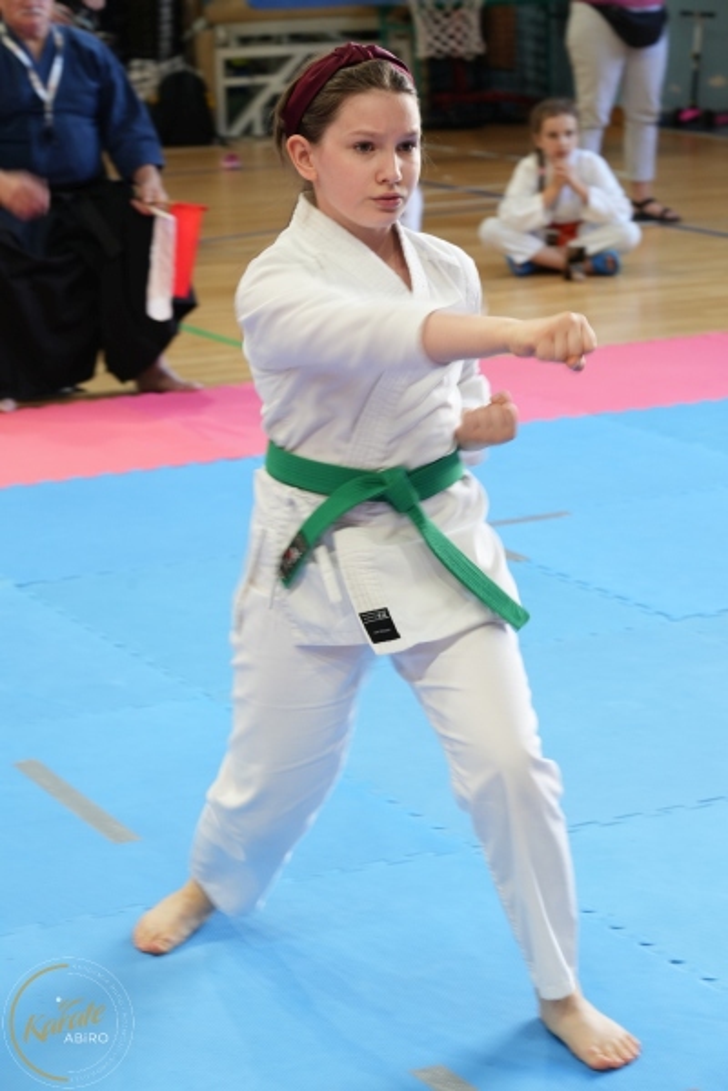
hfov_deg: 14.4
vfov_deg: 21.5
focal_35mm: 95
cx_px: 364
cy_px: 546
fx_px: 2881
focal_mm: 95
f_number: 8
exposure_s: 1/40
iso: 800
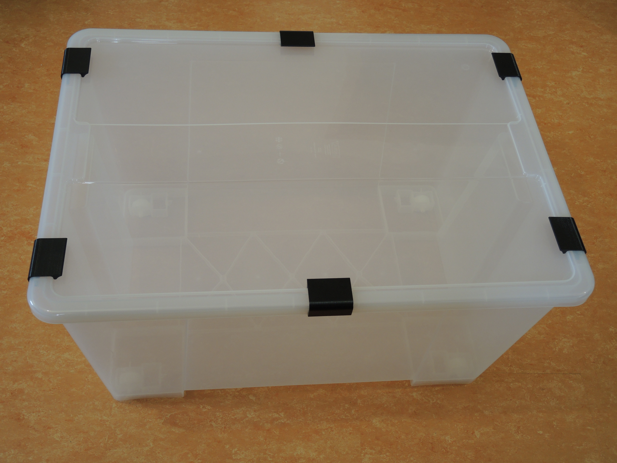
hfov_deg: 49.0
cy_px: 232
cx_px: 308
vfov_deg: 37.7
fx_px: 677
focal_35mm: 38
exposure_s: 1/50
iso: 200
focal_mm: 8.2
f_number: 2.2
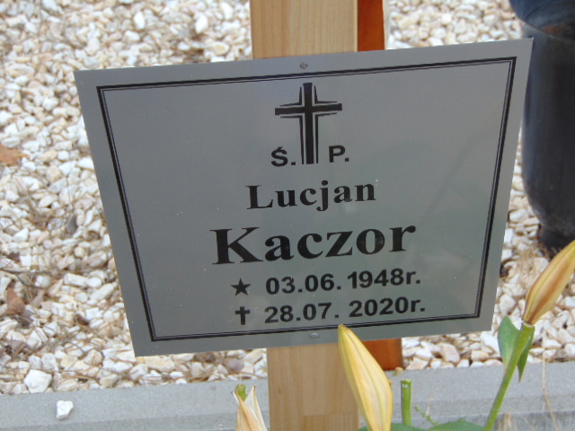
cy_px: 216
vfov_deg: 13.7
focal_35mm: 108
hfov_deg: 18.2
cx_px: 288
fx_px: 1794
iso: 80
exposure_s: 1/250
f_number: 3.9
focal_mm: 19.4
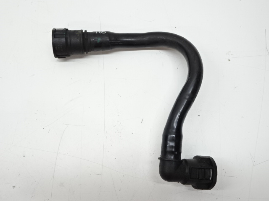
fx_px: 319
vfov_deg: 35.1
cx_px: 134
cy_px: 100
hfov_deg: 45.8
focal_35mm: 41
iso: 160
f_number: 4
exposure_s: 1/50
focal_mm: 7.05
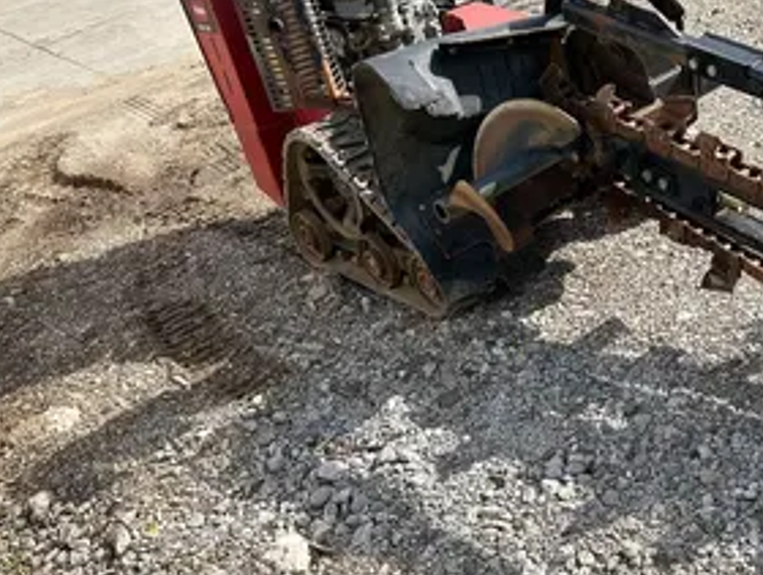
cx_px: 646
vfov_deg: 28.6
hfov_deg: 35.8
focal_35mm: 51
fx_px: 1126
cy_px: 225
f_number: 1.5
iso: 50
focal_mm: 5.7
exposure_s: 1/2083
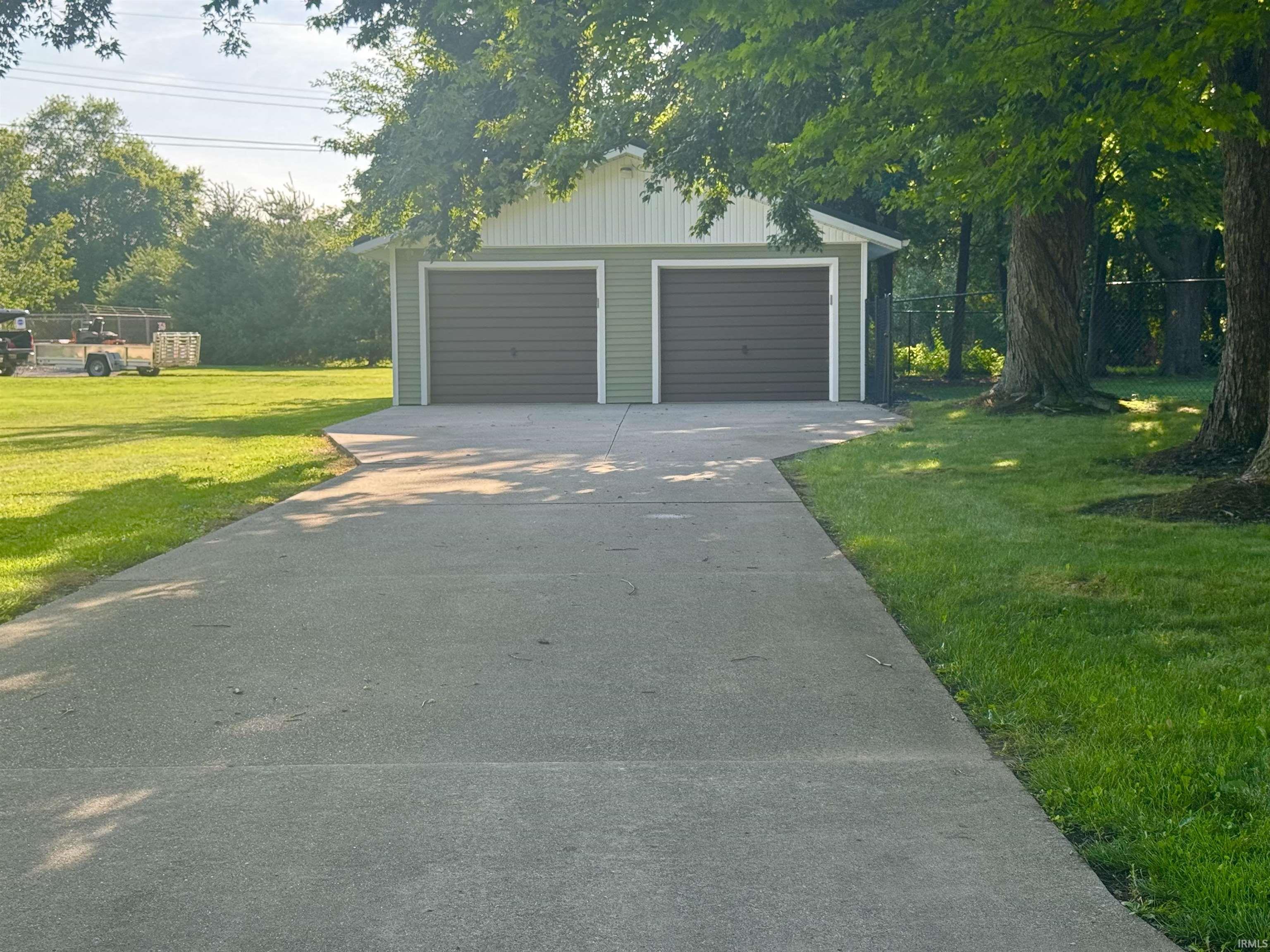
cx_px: 635
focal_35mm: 48
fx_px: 1761
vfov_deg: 30.3
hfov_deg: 39.7
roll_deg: -0.6
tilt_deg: -5.3
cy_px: 476
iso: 64
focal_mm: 6.76
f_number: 1.78
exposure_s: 1/495
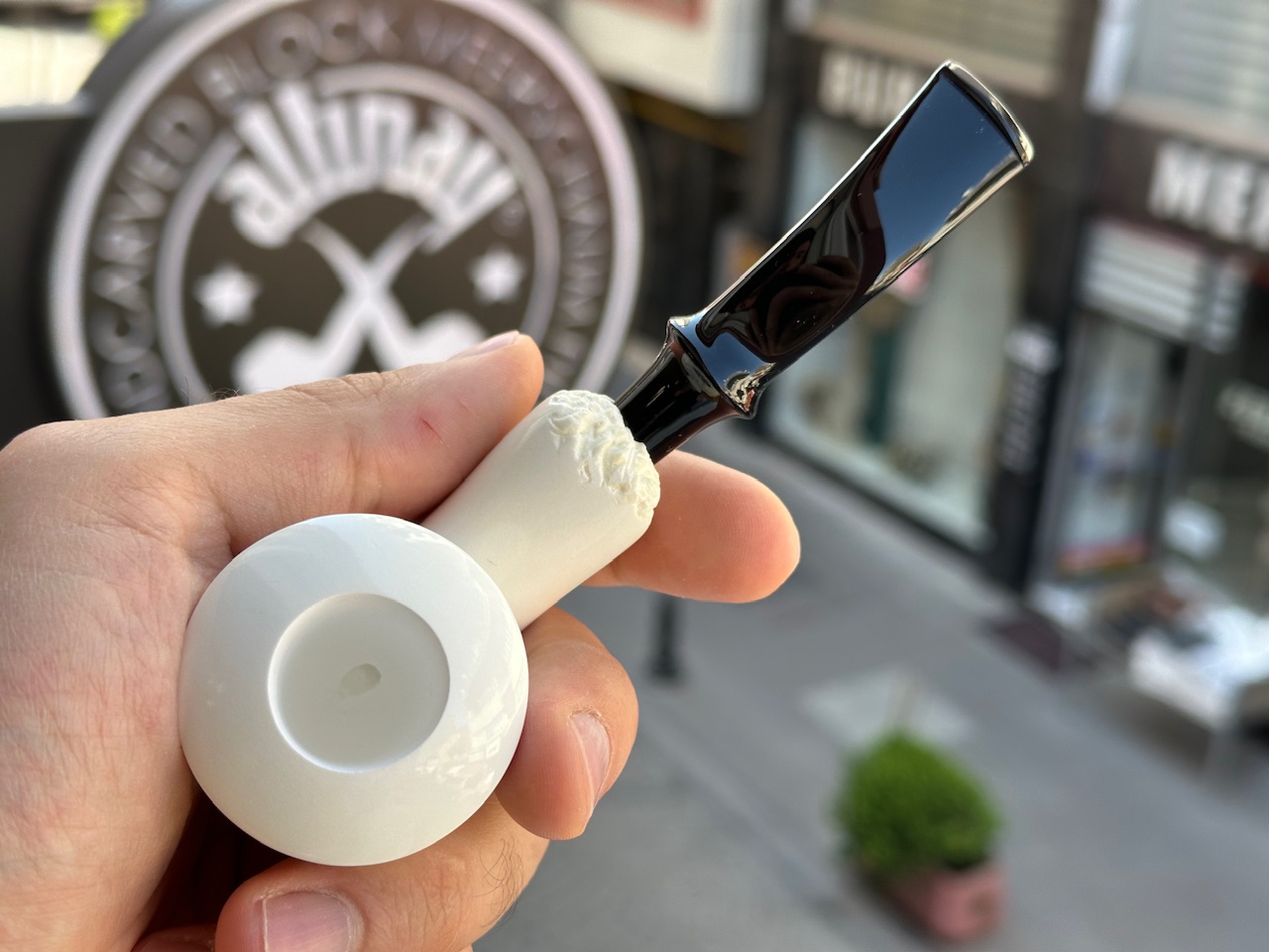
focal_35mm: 48
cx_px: 634
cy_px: 476
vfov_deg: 30.3
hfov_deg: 39.7
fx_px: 1760
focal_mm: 6.86
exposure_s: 1/464
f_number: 1.78
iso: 64
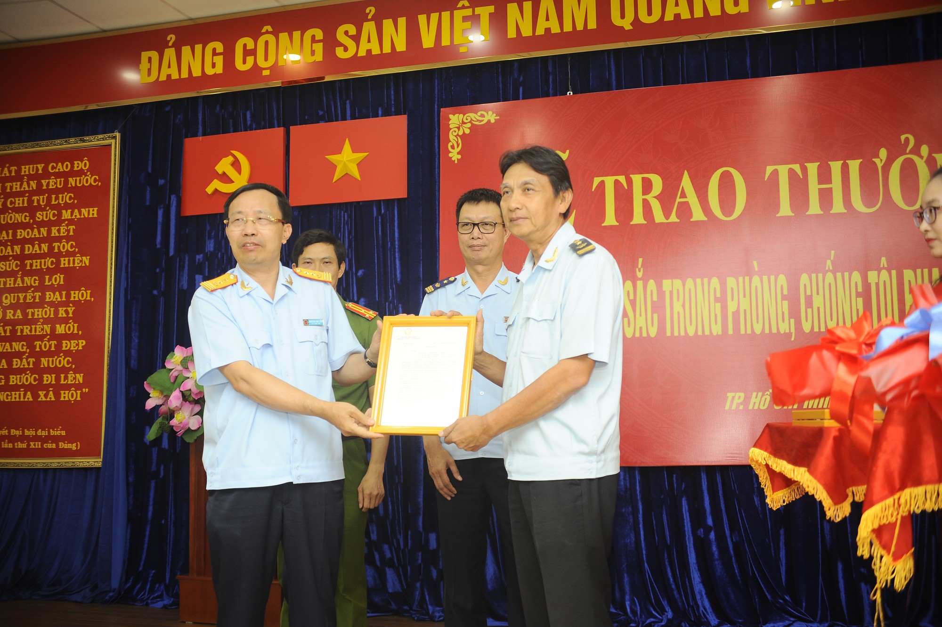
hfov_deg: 48.5
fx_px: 1046
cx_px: 471
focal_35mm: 40
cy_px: 314
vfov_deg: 33.4
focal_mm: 40
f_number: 4
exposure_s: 1/80
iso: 640
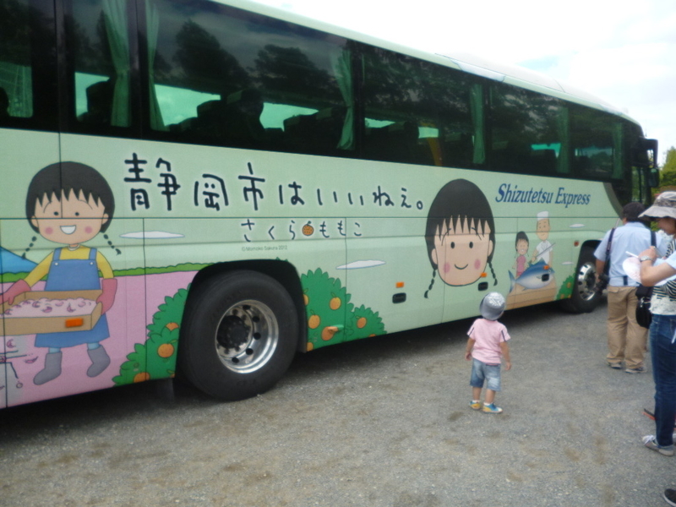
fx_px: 547
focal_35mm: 28
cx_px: 338
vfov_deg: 49.7
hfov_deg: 63.4
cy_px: 254
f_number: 3.1
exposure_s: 1/400
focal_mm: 5
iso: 100
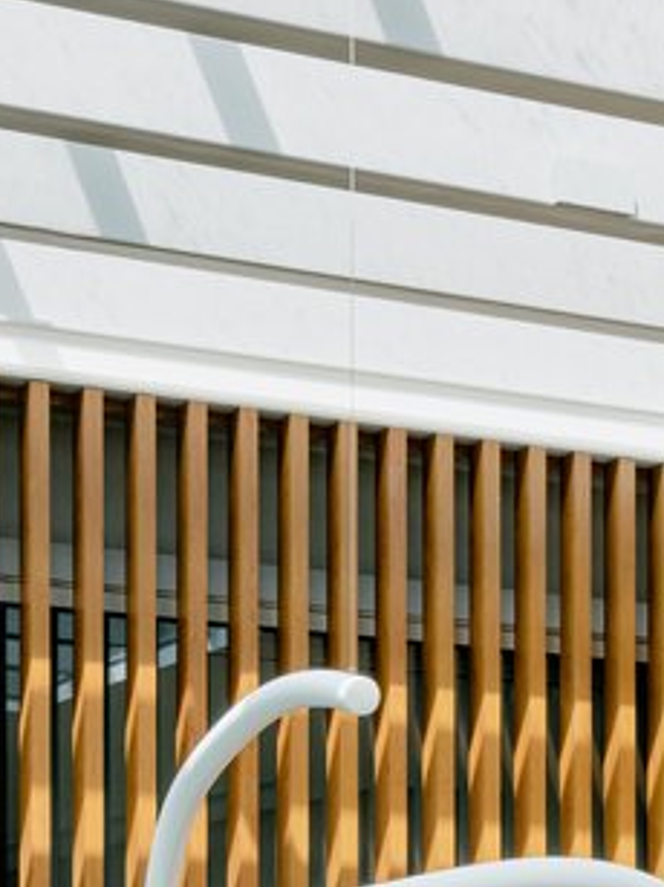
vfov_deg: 15.2
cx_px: 866
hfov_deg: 11.5
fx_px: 3199
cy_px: 1091
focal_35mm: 125
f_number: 9
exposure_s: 1/60
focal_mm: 45.7
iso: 200
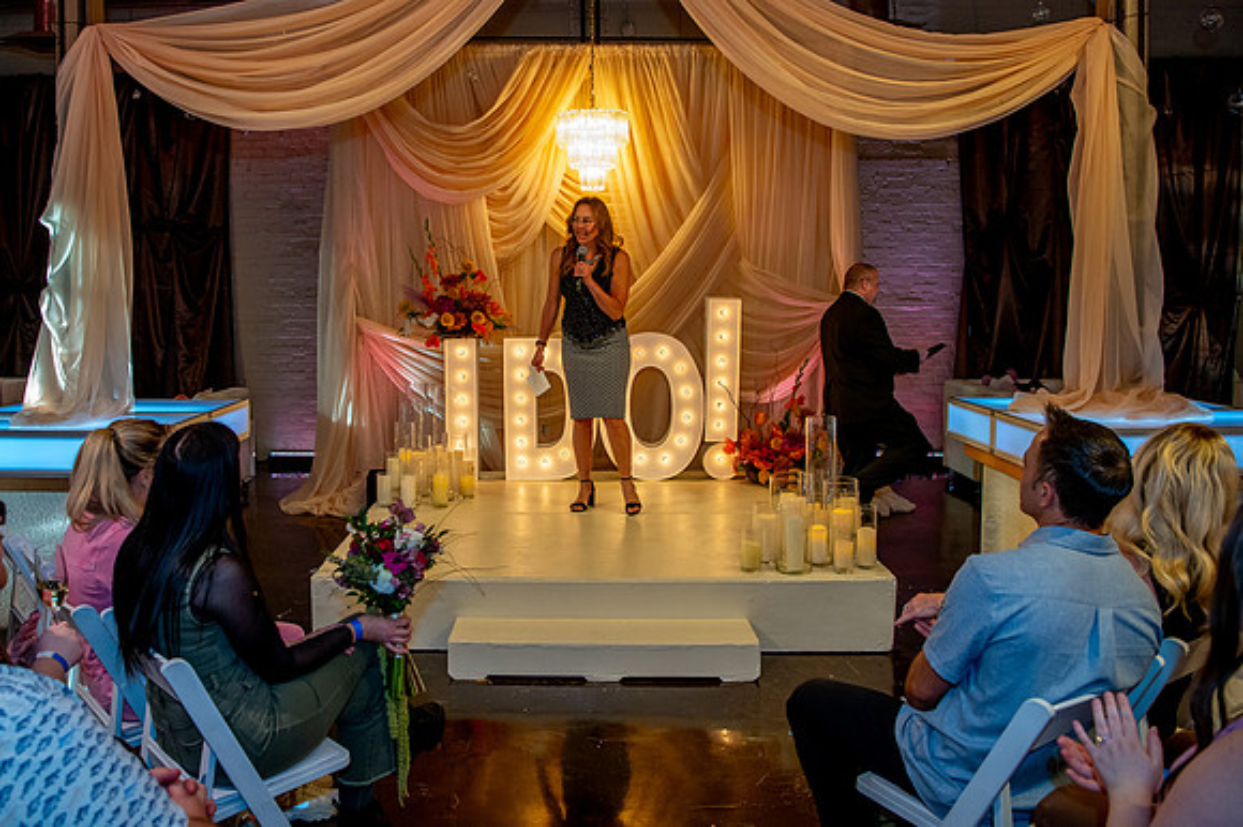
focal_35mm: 31
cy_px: 348
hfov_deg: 60.2
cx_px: 531
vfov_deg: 42.3
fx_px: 1066
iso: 2500
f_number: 4.5
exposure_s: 1/160
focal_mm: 26
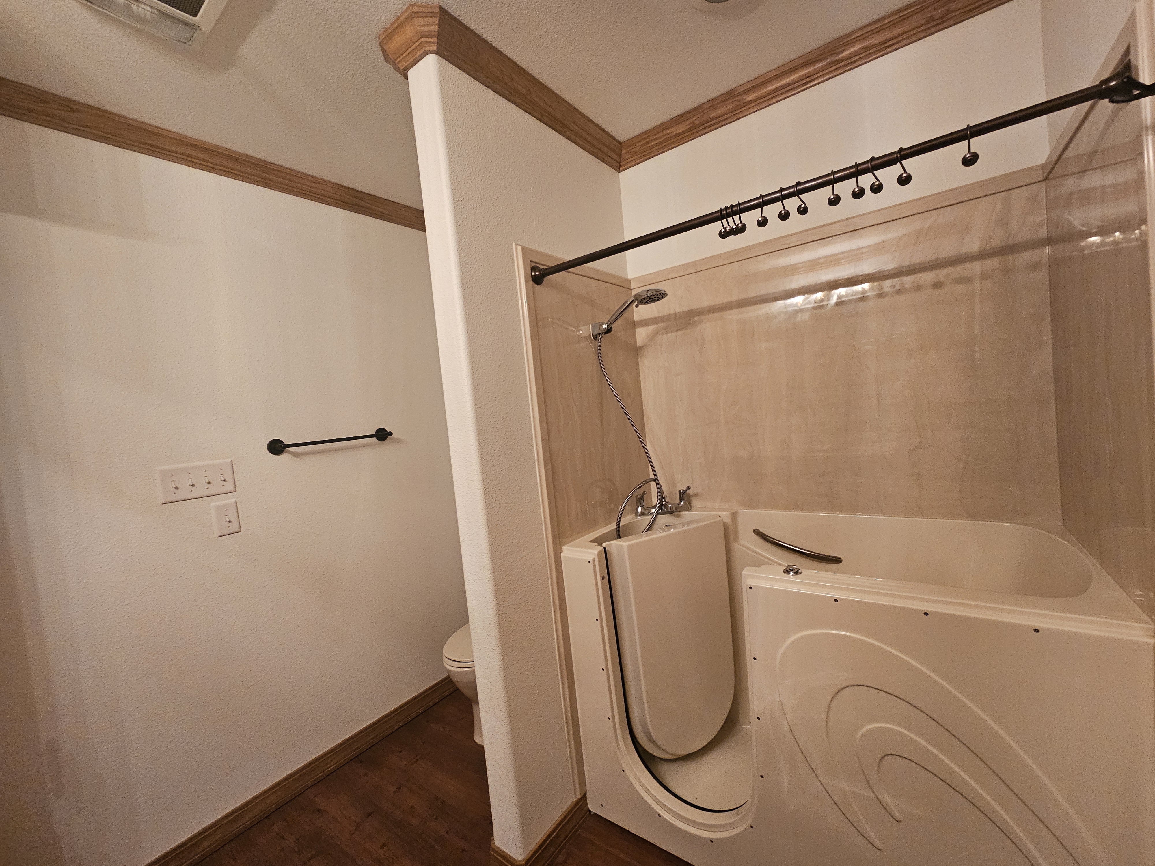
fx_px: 434
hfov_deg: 106.2
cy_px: 433
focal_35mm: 13
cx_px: 578
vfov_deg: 89.9
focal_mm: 2.2
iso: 500
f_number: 2.2
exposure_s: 1/30
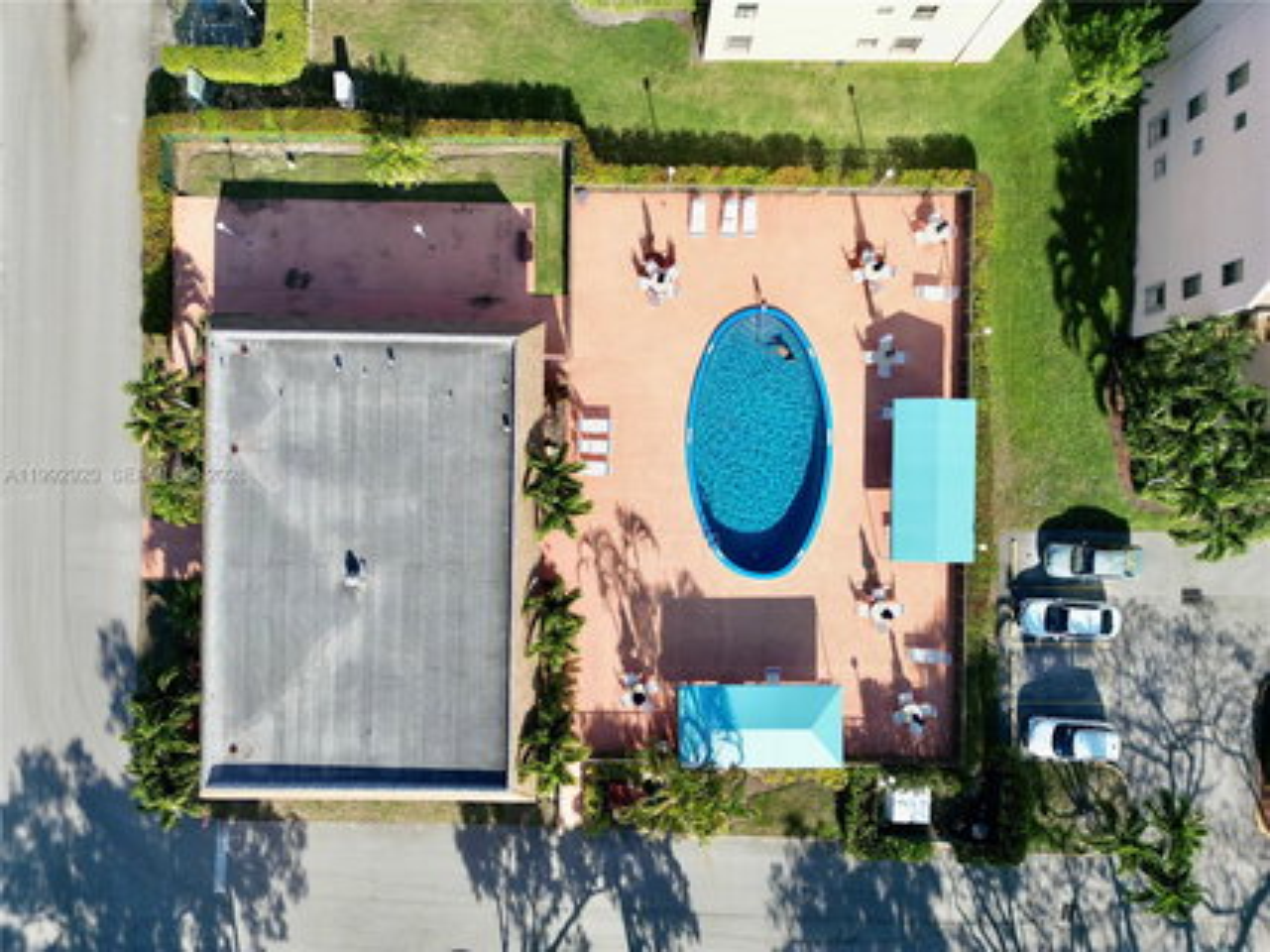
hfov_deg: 71.6
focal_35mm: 24
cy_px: 476
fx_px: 880
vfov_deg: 56.8
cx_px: 635
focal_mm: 6.72
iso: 200
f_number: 1.7
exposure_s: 1/2000
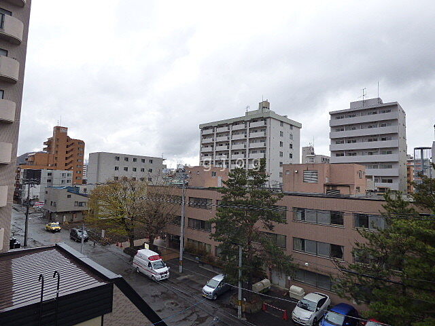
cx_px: 218
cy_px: 163
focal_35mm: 20
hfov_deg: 81.7
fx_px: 251
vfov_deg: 66.0
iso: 160
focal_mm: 3.58
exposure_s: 1/200
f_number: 3.5
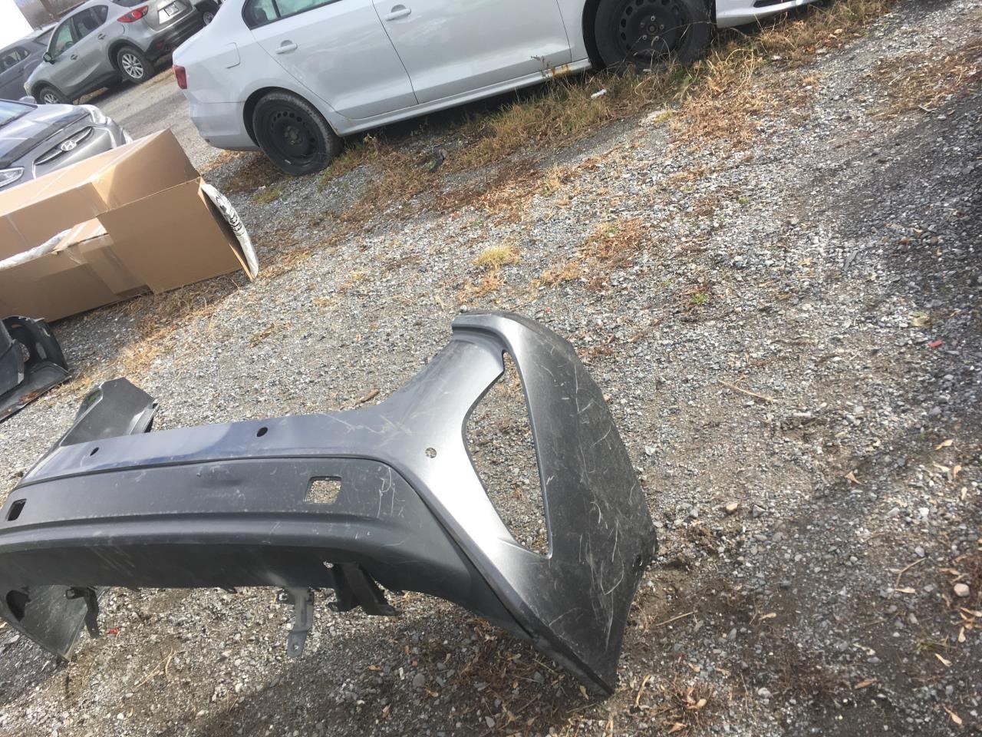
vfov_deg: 48.2
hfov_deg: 61.7
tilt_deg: -29.8
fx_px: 823
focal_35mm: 29
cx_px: 491
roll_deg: +27.8
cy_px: 368
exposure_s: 1/286
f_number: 2.2
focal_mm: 4.15
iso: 25
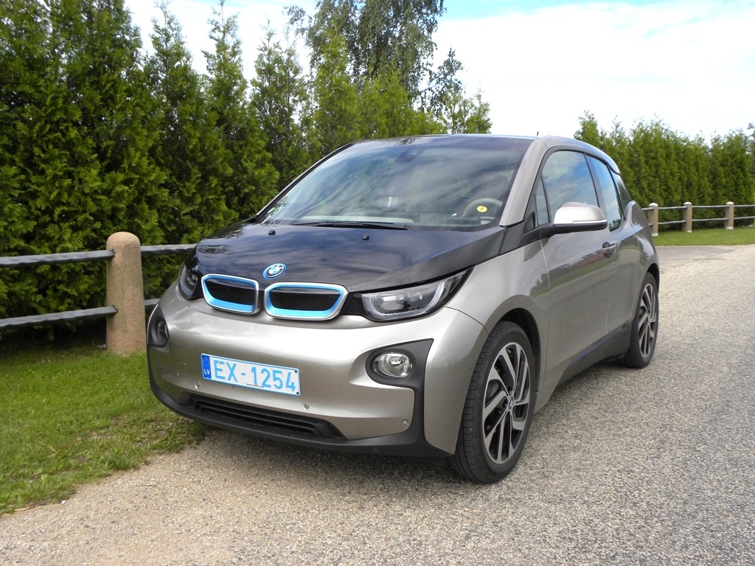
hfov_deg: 50.1
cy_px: 283
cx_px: 378
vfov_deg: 38.7
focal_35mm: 37
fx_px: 807
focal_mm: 6.6
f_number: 5
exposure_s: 1/240
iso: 64
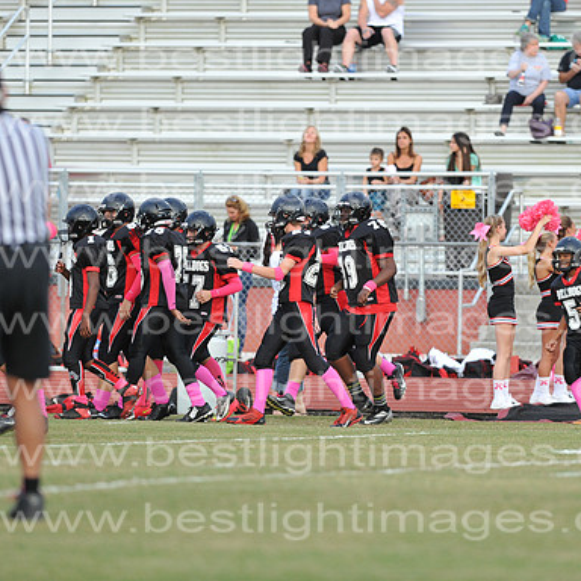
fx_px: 7311
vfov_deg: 4.6
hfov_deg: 4.6
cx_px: 342
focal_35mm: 385
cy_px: 290
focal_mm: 300
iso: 1000
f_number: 4
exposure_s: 1/1600
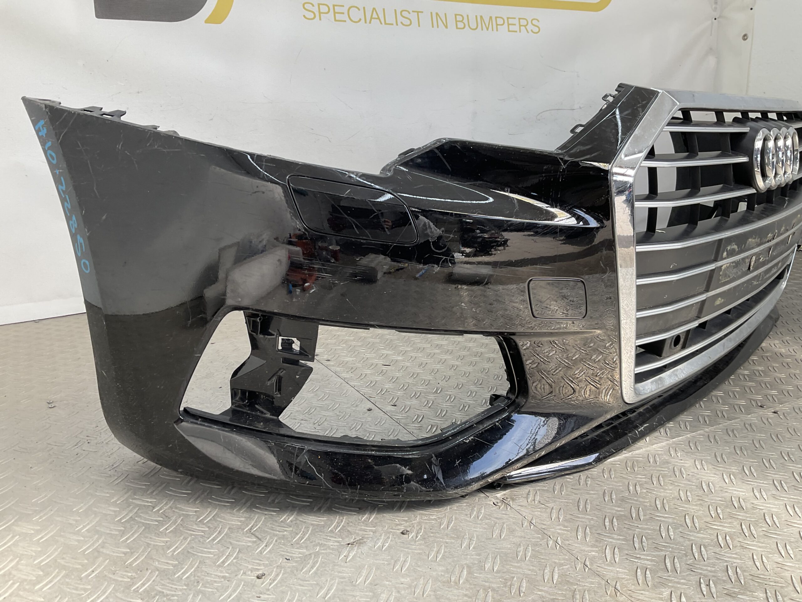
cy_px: 301
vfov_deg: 48.2
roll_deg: -5.0
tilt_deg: -15.6
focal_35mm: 29
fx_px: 672
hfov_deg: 61.7
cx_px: 401
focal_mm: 3
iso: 16
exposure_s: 1/147
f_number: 1.8
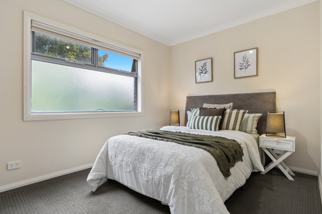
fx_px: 165
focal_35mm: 18
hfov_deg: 88.4
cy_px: 107
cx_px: 161
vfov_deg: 65.9
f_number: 7.1
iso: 100
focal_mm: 18.5
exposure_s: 1/13
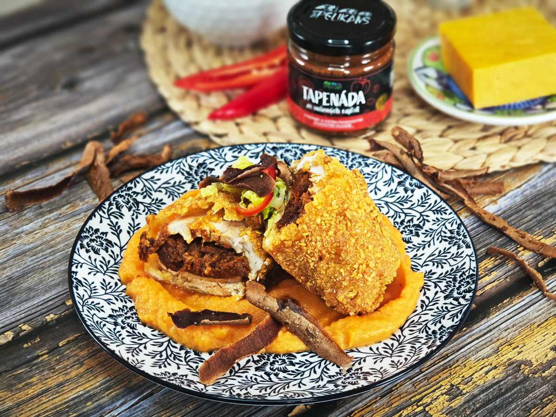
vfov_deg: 19.6
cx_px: 278
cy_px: 208
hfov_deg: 26.0
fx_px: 1205
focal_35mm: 75
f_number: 2
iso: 320
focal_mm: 7.06
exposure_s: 1/120
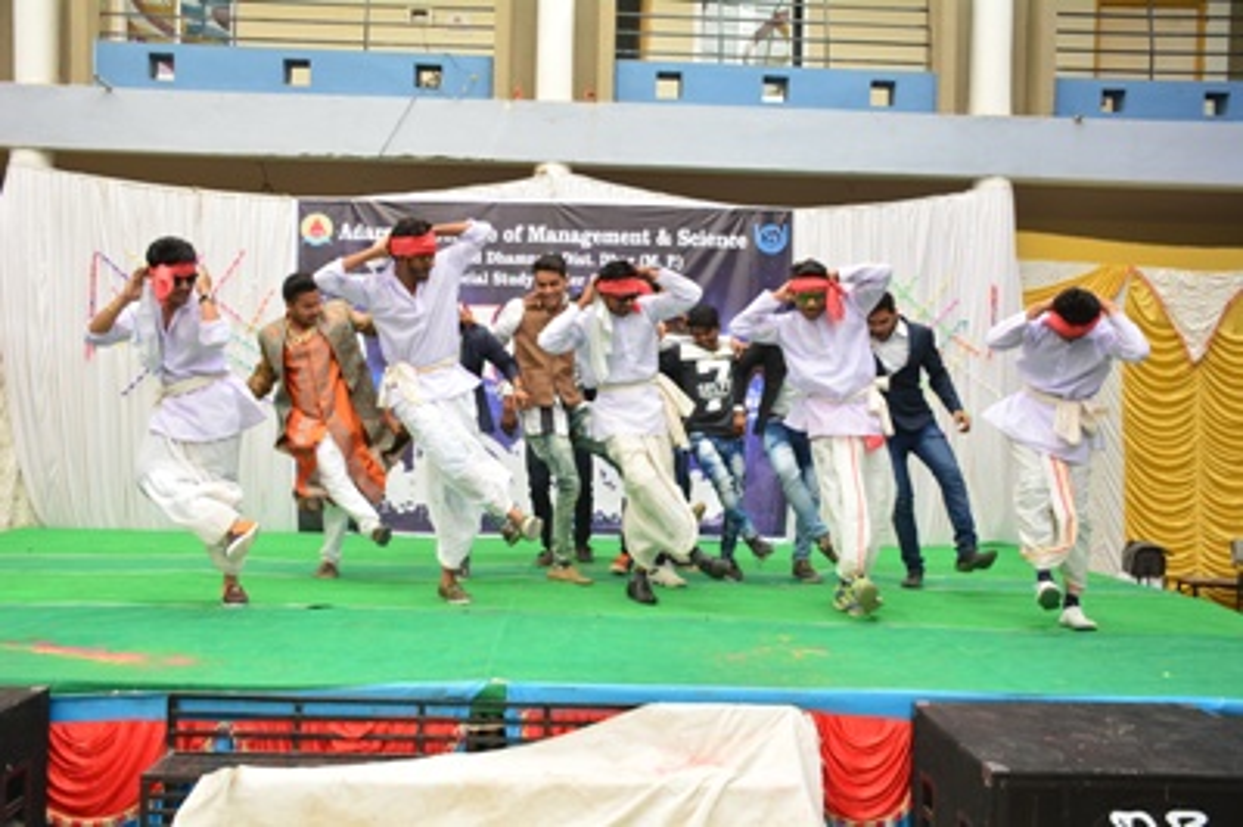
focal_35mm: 34
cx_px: 622
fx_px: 1190
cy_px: 414
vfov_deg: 38.3
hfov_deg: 55.1
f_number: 5
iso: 400
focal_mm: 23
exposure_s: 1/125
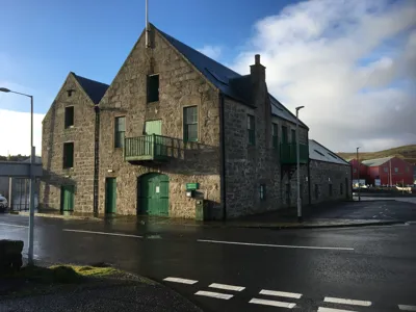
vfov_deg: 48.2
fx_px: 349
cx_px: 208
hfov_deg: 61.7
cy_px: 156
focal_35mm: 29
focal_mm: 4.15
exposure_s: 1/754
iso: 25
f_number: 2.2
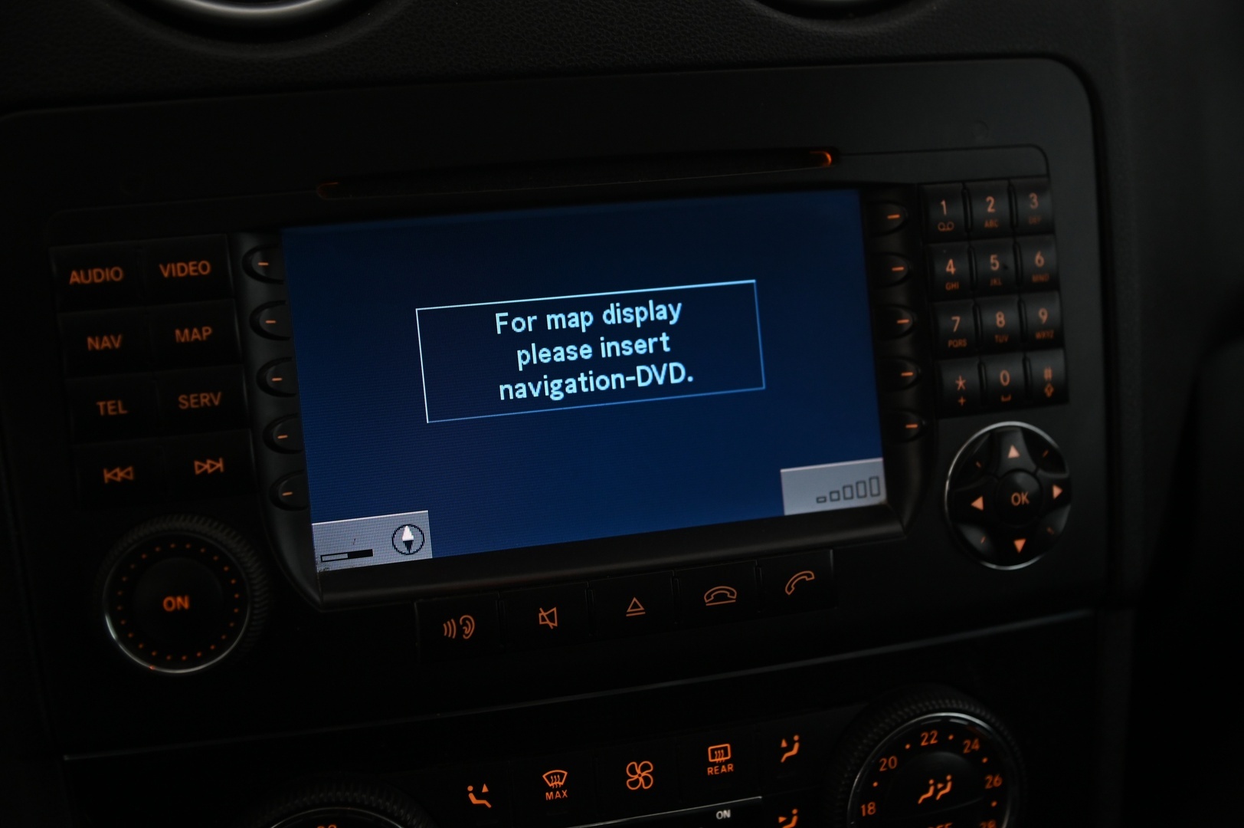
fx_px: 1726
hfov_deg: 39.6
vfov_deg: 26.9
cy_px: 414
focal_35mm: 50
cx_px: 622
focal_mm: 50
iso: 2000
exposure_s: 1/40
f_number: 4
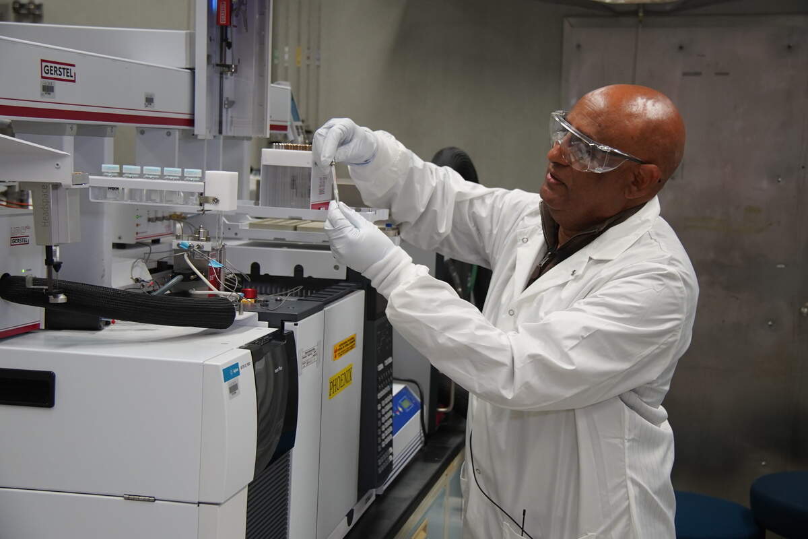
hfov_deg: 33.4
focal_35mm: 60
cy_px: 270
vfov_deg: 22.6
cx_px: 404
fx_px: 1347
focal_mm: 40
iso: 1000
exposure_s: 1/160
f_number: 4.5
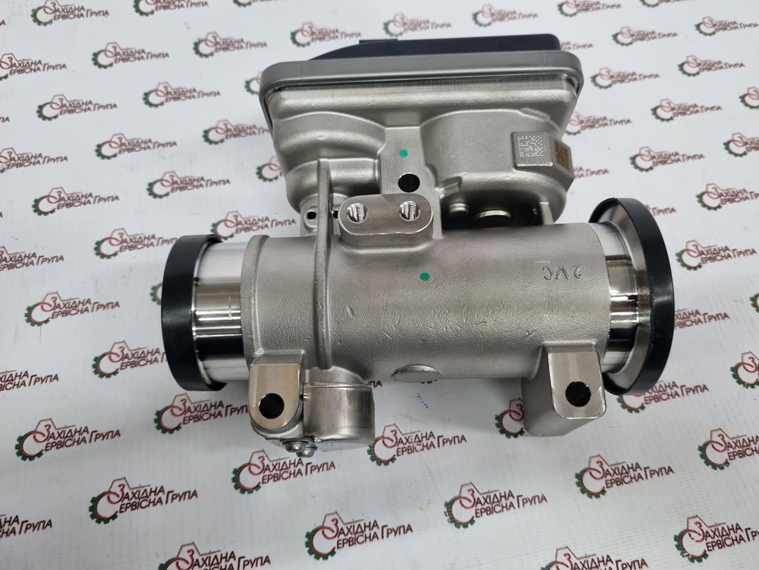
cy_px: 285
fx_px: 570
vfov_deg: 53.1
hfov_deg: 67.3
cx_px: 380
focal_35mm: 26
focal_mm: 5.4
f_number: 1.8
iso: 200
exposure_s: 1/50
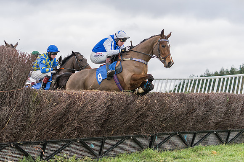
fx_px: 692
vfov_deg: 13.4
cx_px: 108
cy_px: 55
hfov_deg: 20.0
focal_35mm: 102
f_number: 2.8
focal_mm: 70
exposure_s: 1/1000
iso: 800
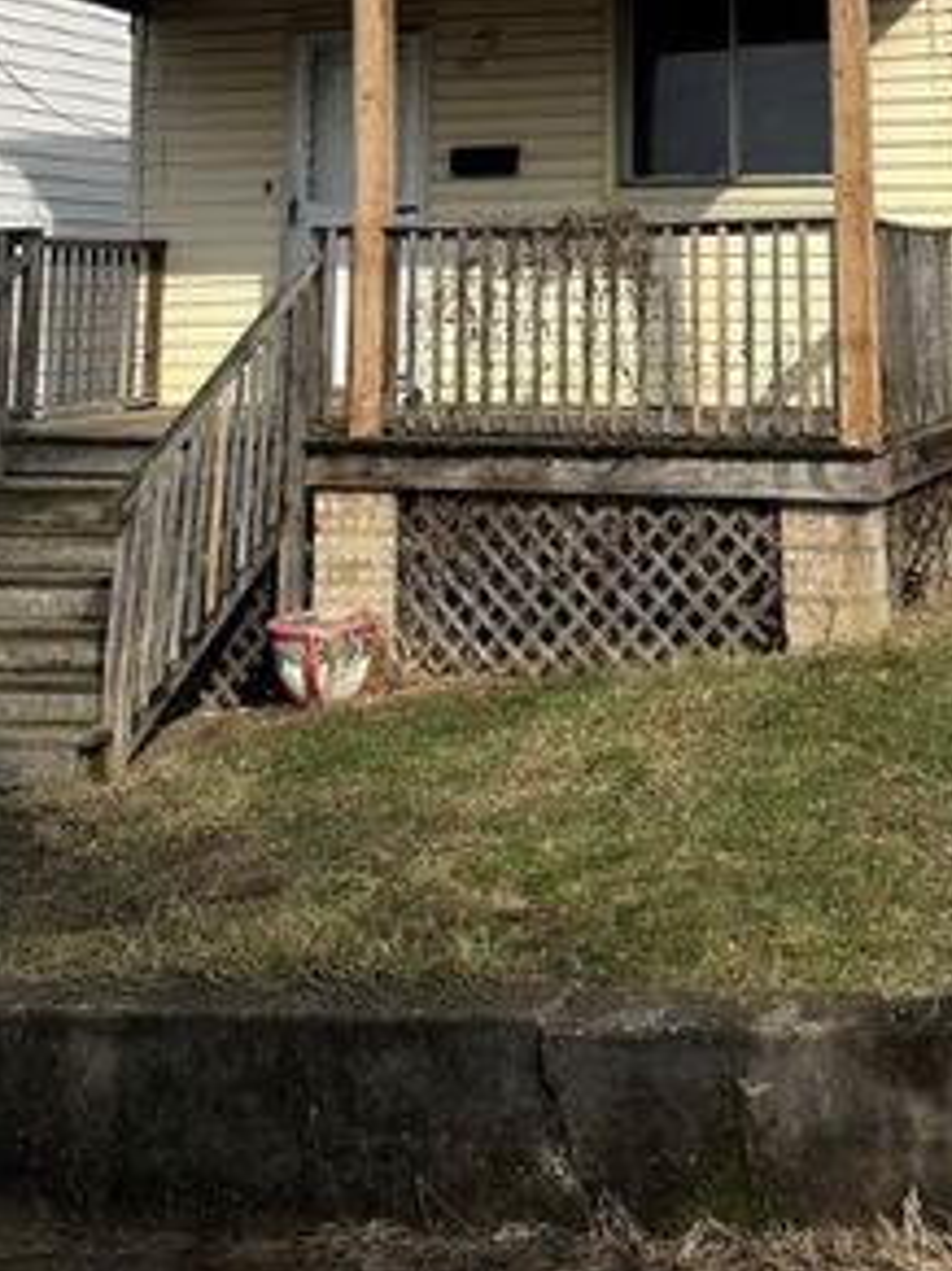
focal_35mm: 55
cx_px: 655
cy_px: -15
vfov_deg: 32.1
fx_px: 2018
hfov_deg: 26.4
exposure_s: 1/6623
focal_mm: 6.86
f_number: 1.78
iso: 80
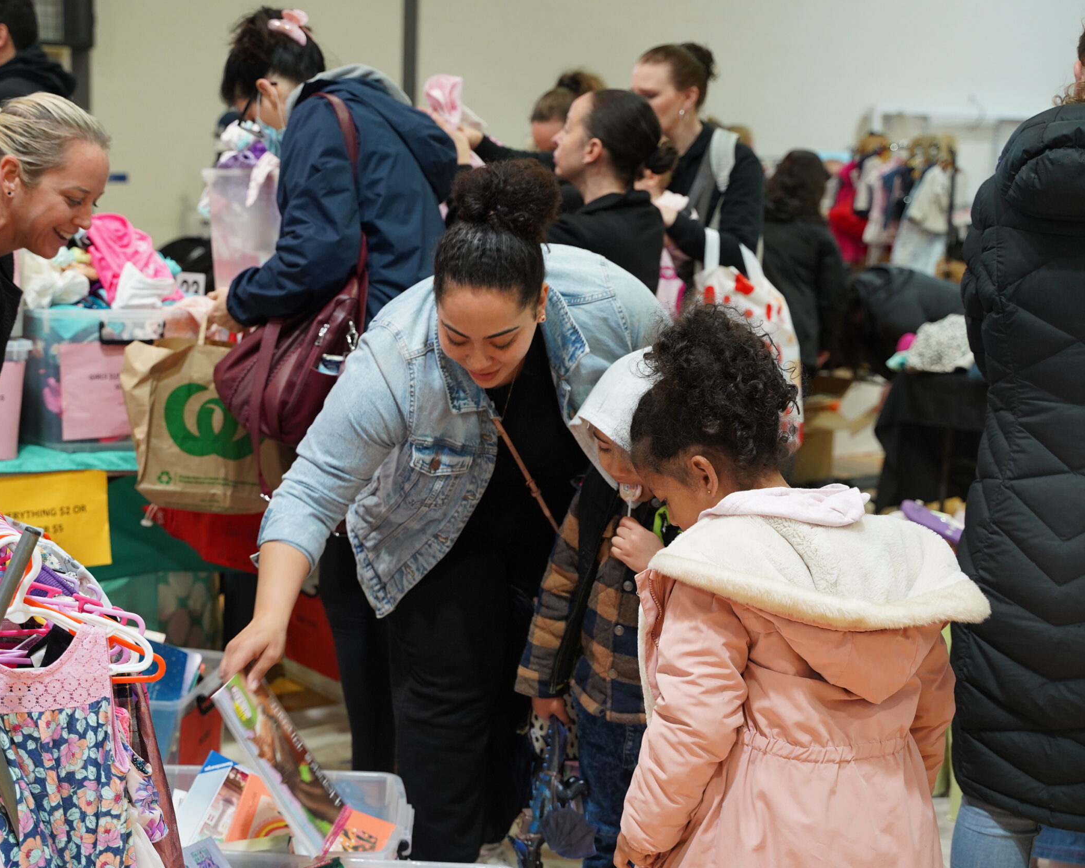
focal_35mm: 55
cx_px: 425
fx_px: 1766
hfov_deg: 34.0
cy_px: 440
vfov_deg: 27.6
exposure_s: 1/160
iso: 1600
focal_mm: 48
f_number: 4
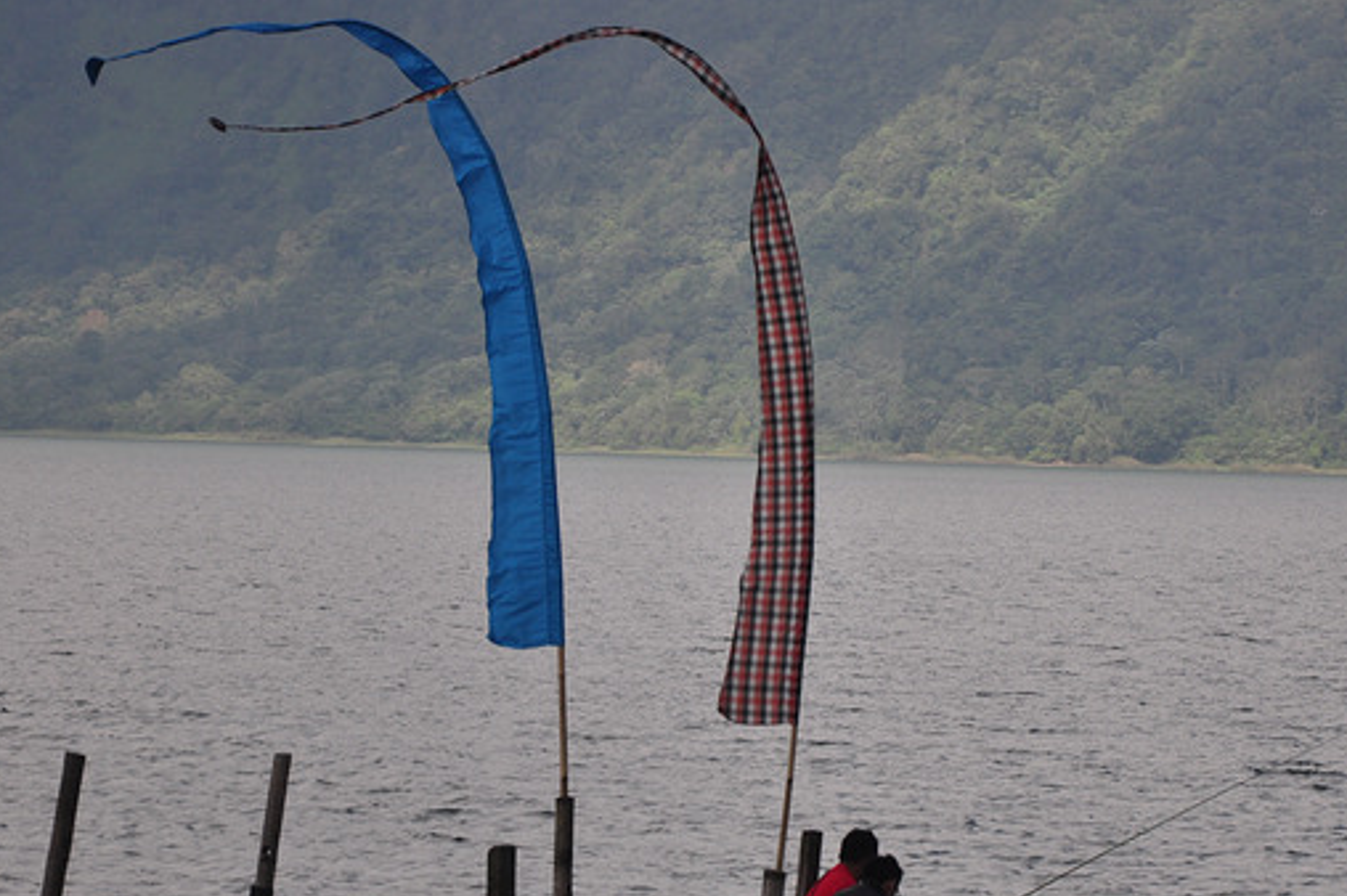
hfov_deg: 11.6
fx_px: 6618
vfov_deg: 7.7
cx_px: 875
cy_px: 551
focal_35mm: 177
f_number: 5.3
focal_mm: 80
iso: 200
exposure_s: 1/1250
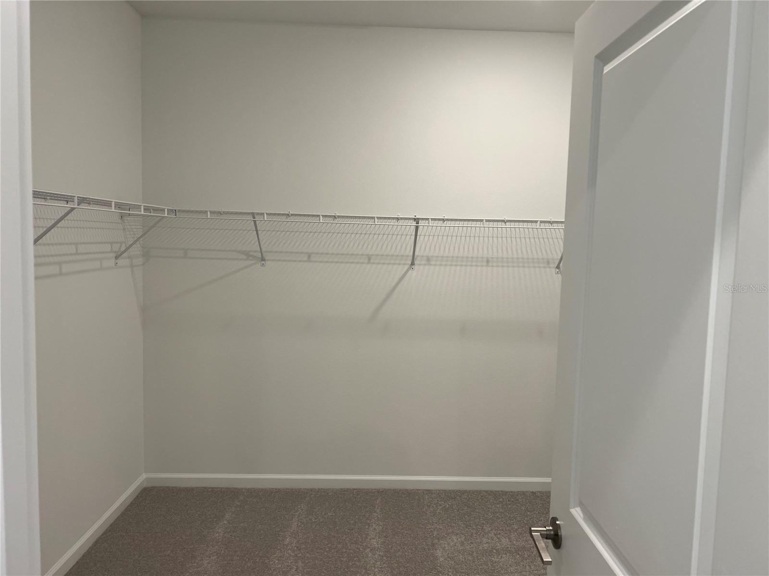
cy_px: 288
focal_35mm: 26
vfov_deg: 53.1
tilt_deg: -4.8
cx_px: 384
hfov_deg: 67.3
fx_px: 578
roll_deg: -2.2
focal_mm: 5.7
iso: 100
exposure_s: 1/120
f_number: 1.5
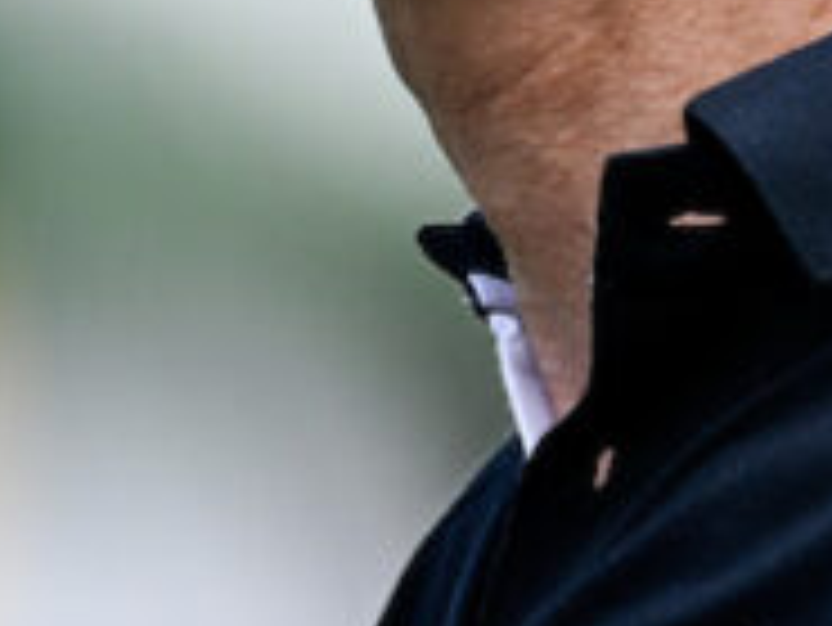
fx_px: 71767
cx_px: 1133
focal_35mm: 2984
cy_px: -338
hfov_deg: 0.7
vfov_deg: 0.5
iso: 500
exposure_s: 1/2000
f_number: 4
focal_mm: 560
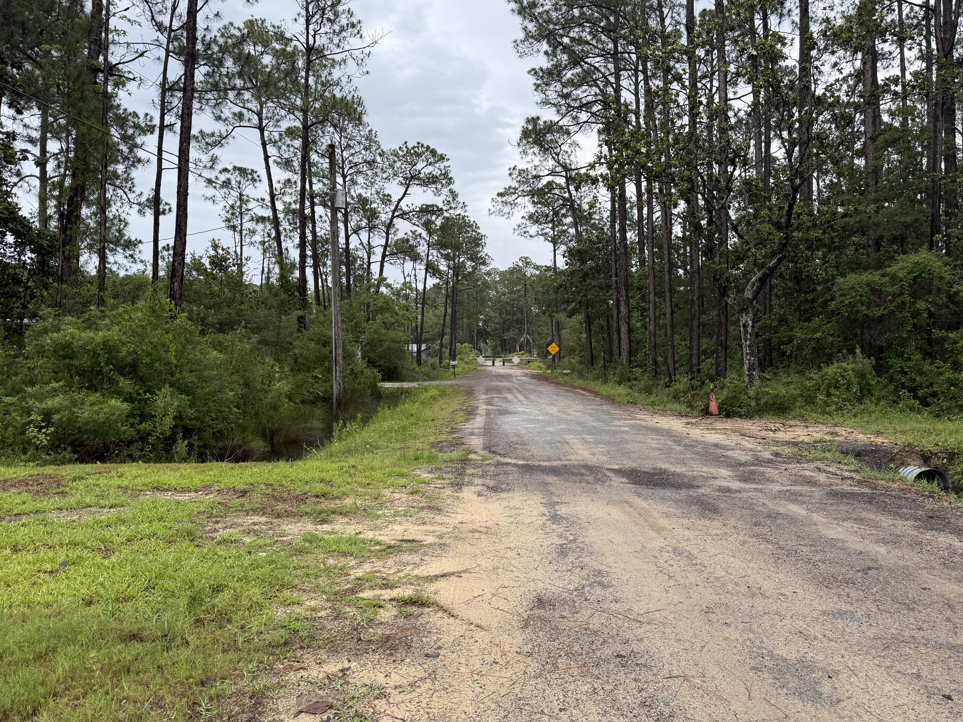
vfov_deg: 53.0
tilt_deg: +1.3
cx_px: 508
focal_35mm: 26
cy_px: 342
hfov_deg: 67.2
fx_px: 723
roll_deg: -0.4
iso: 100
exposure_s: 1/1292
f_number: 1.78
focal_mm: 6.76
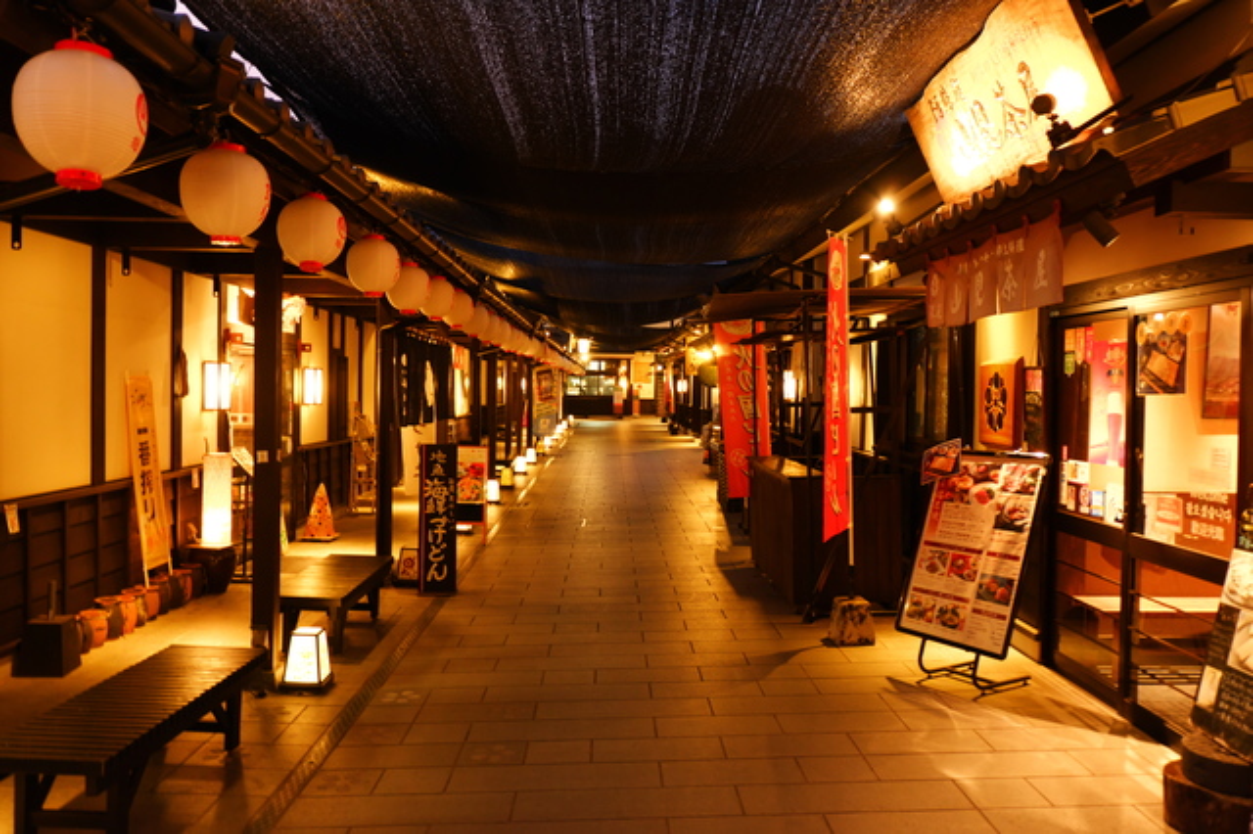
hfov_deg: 63.7
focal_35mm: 29
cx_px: 626
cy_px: 417
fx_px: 1009
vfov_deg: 44.9
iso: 1600
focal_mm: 19.2
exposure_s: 1/12
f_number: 3.8
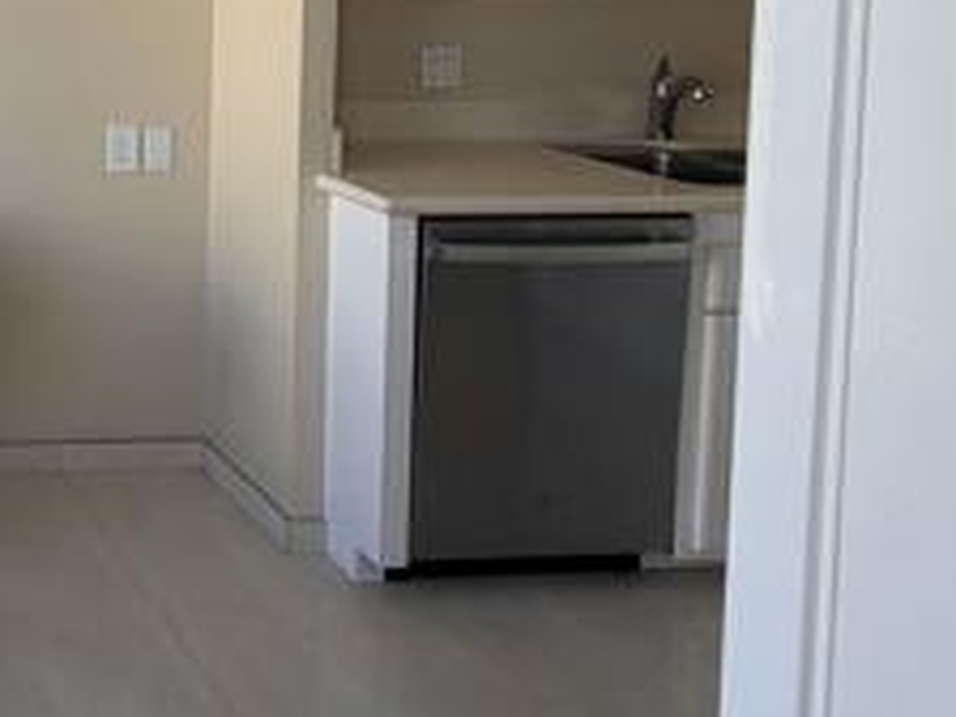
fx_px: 1105
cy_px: -26
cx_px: -277
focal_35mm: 40
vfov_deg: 32.6
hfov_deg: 34.1
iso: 40
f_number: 2.2
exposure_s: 1/205
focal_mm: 2.22
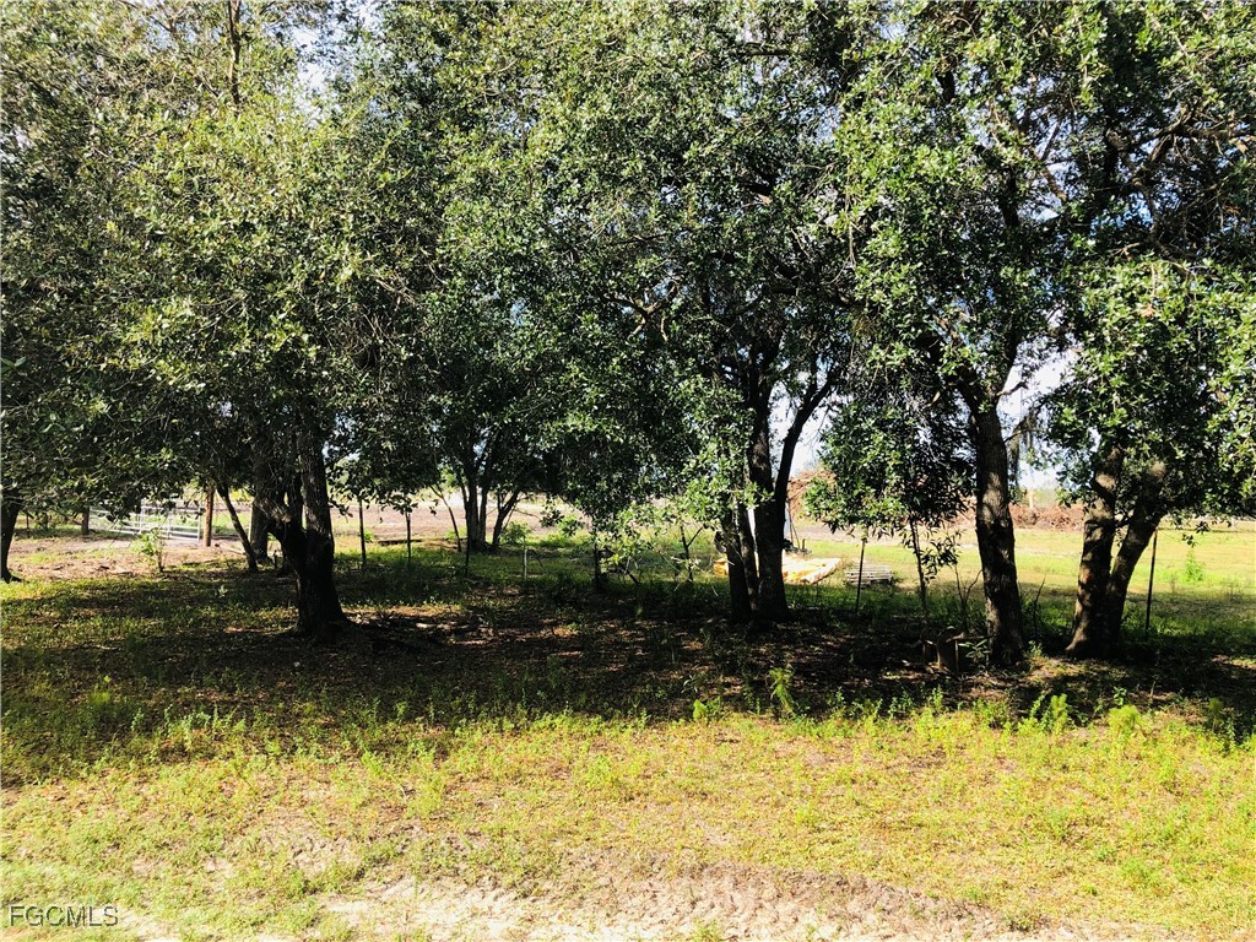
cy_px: 471
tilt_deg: +2.8
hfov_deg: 63.4
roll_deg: -1.7
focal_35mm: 28
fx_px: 1016
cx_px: 628
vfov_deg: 49.7
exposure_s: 1/527
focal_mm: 3.99
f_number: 1.8
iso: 20
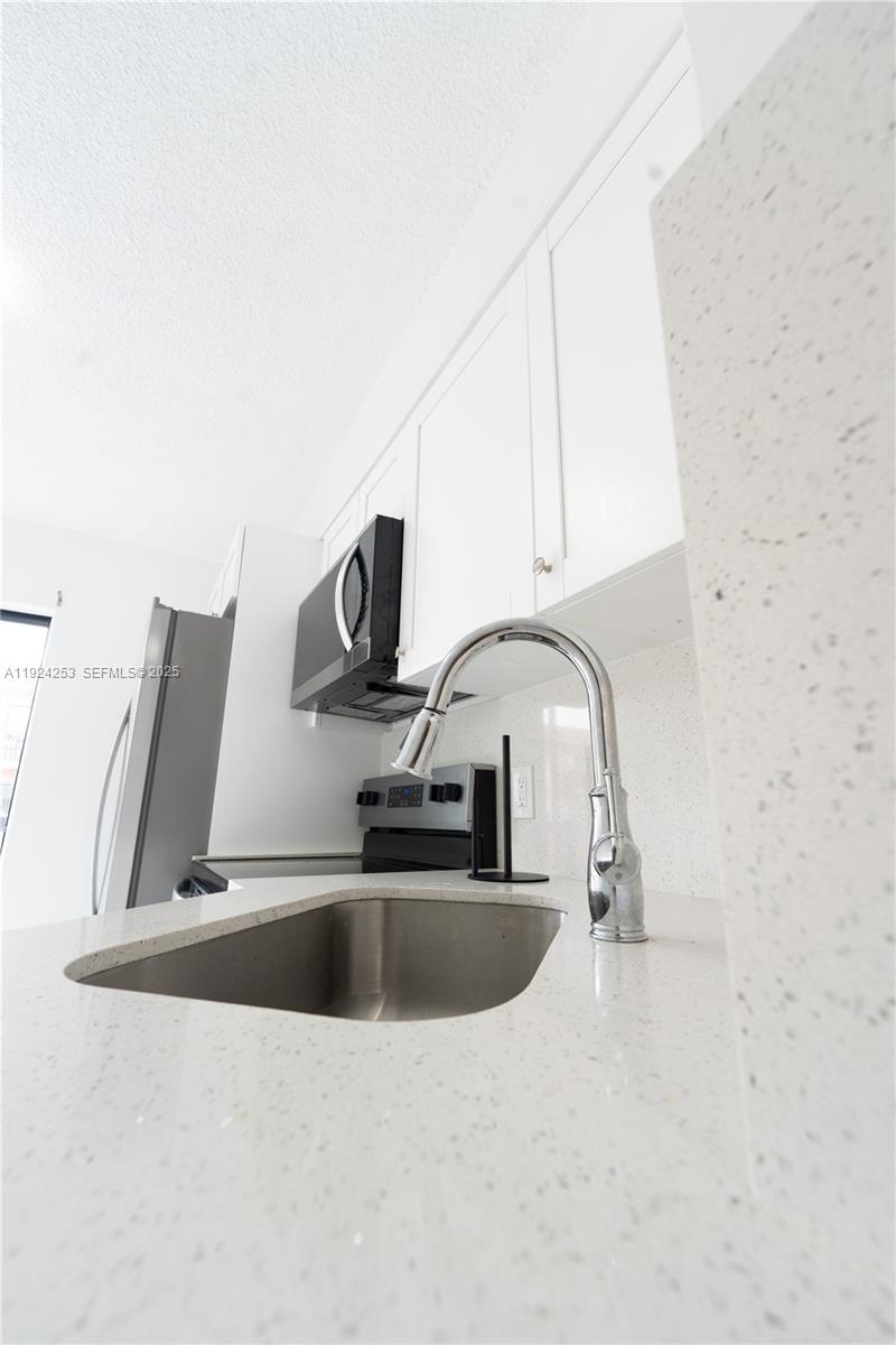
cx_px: 448
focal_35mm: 14
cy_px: 672
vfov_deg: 104.3
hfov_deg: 81.2
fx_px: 523
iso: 640
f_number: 6.3
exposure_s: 1/80
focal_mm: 14
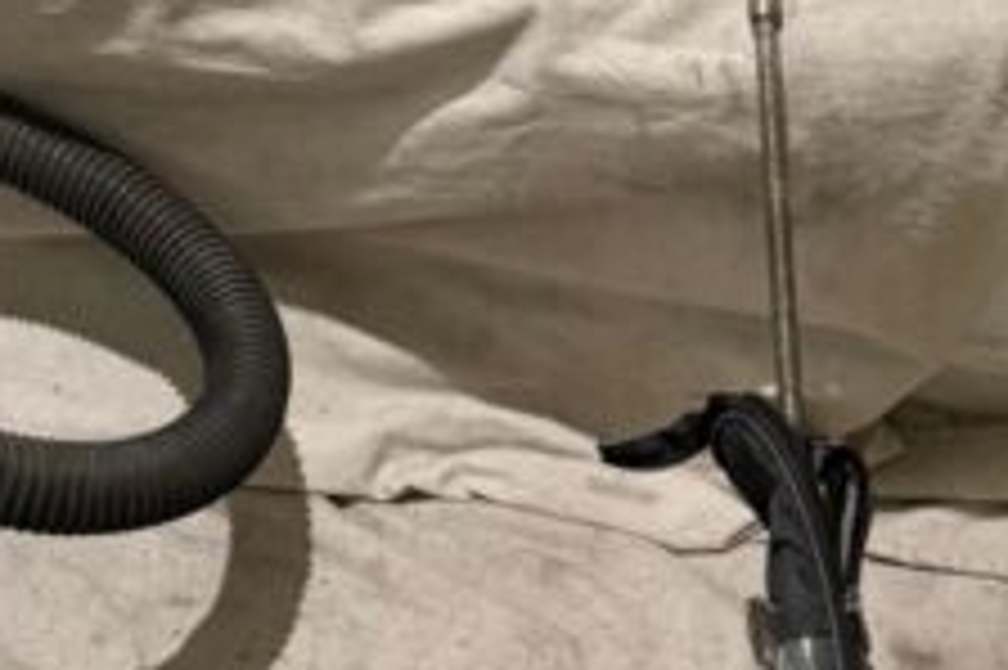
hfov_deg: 17.8
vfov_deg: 11.9
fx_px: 3190
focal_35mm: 114
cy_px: 54
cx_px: 234
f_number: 1.78
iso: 320
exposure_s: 1/50
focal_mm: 6.76
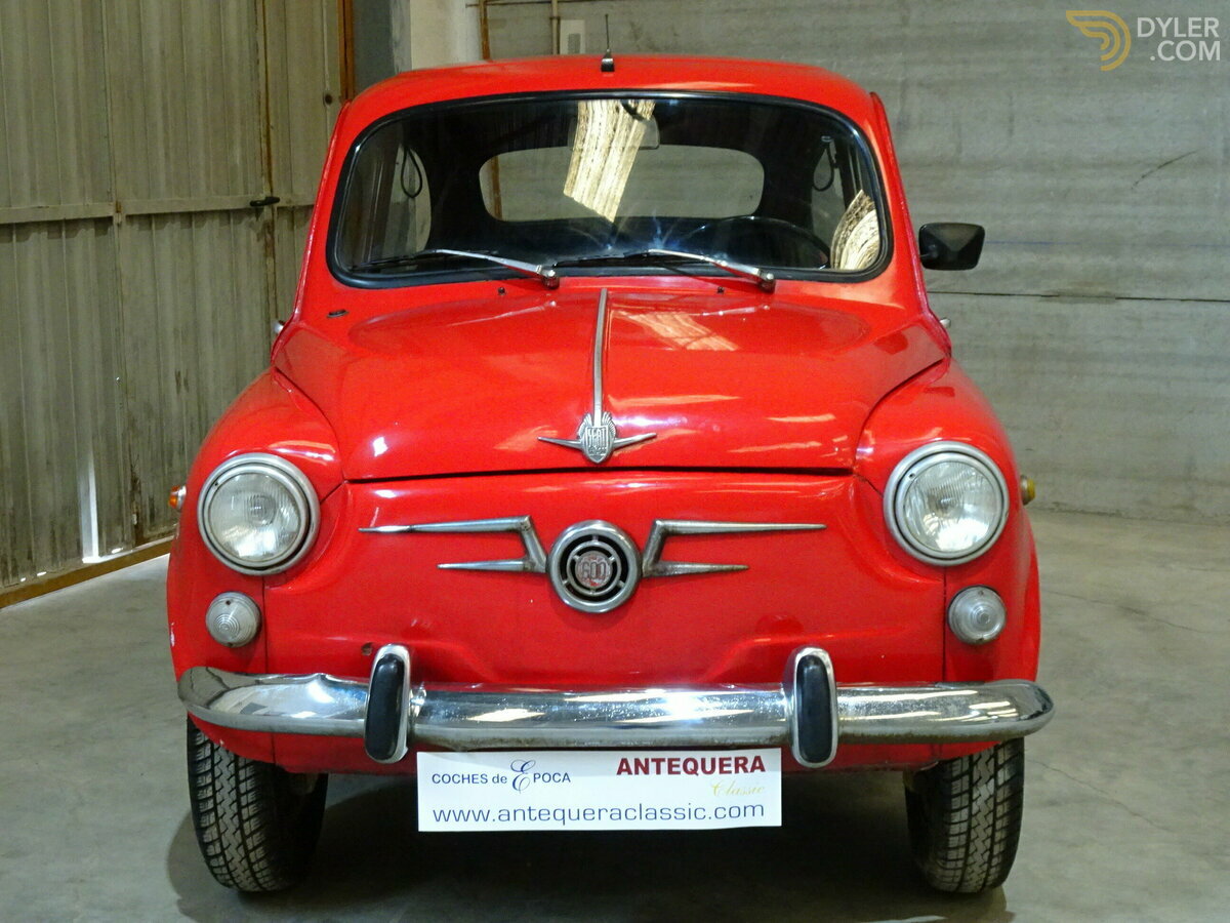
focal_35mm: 50
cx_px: 615
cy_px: 462
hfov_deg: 38.2
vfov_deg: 29.1
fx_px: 1777
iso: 800
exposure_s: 1/15
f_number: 4.5
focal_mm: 8.51
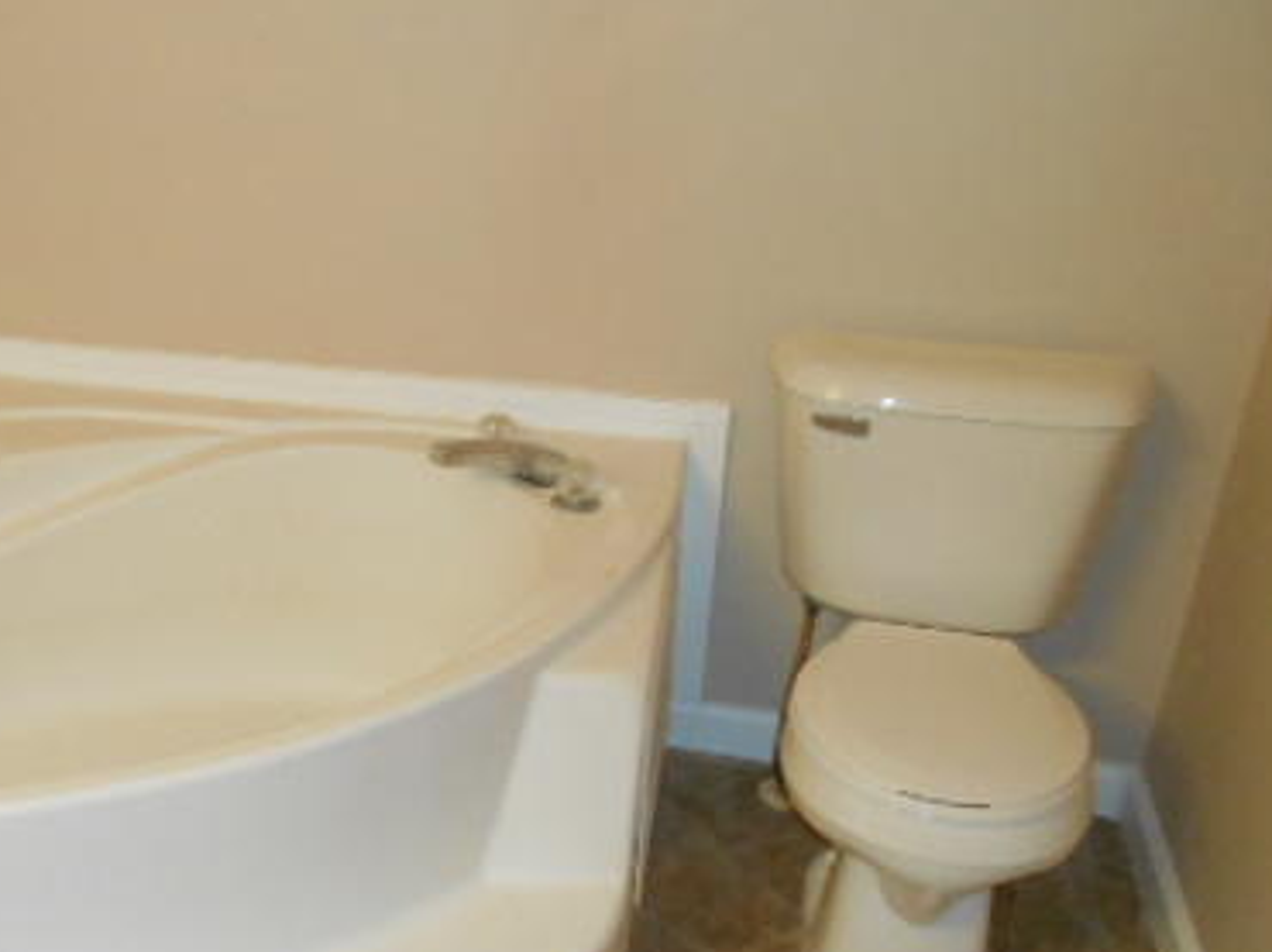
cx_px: 220
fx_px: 1652
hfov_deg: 40.1
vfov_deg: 32.1
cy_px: 564
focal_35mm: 45
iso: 400
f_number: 3.4
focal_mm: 4.7
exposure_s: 1/15
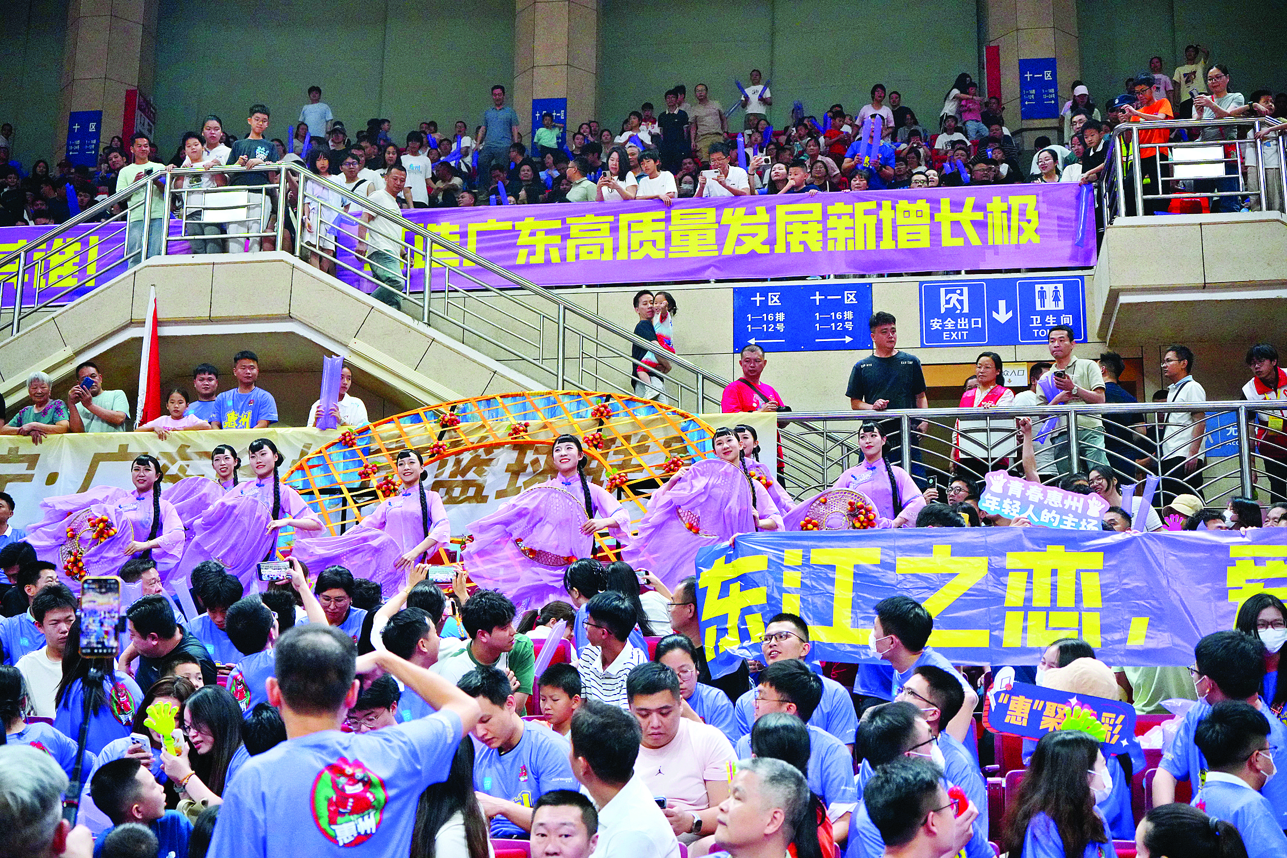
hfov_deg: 39.6
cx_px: 644
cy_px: 429
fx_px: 1787
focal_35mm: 50
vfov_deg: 27.0
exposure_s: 1/800
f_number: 4.5
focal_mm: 50
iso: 5000
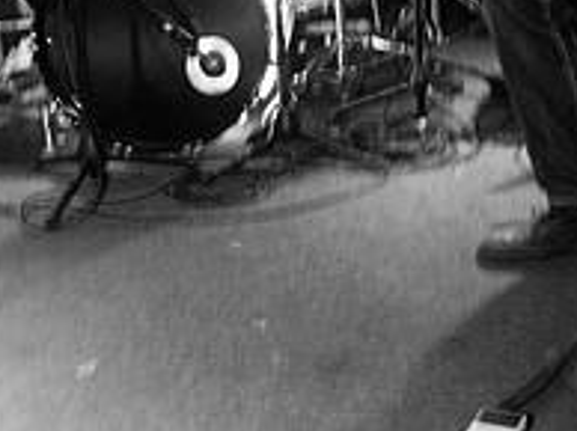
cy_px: -59
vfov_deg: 20.7
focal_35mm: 67
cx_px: 400
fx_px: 1115
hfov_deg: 28.7
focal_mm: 20
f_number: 2.8
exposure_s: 1/40
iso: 800
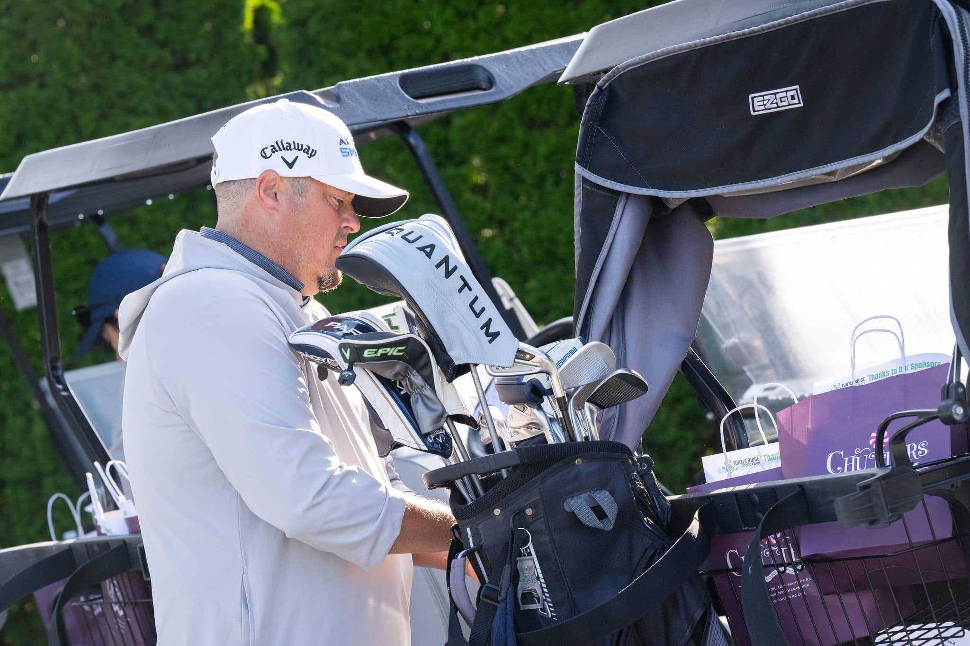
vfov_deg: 8.6
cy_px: 323
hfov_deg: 12.8
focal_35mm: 160
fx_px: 4310
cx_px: 485
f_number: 9
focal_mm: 160
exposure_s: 1/800
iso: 2000
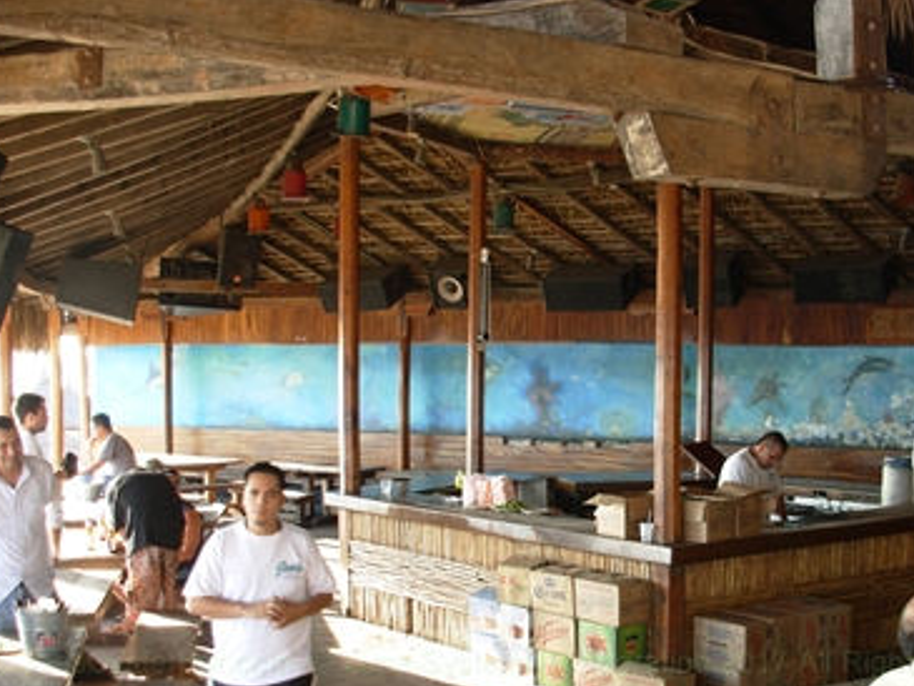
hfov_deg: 38.0
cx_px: 546
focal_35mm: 50
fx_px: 1321
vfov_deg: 29.0
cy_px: 446
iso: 50
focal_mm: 6.3
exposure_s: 1/47.9
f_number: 2.9
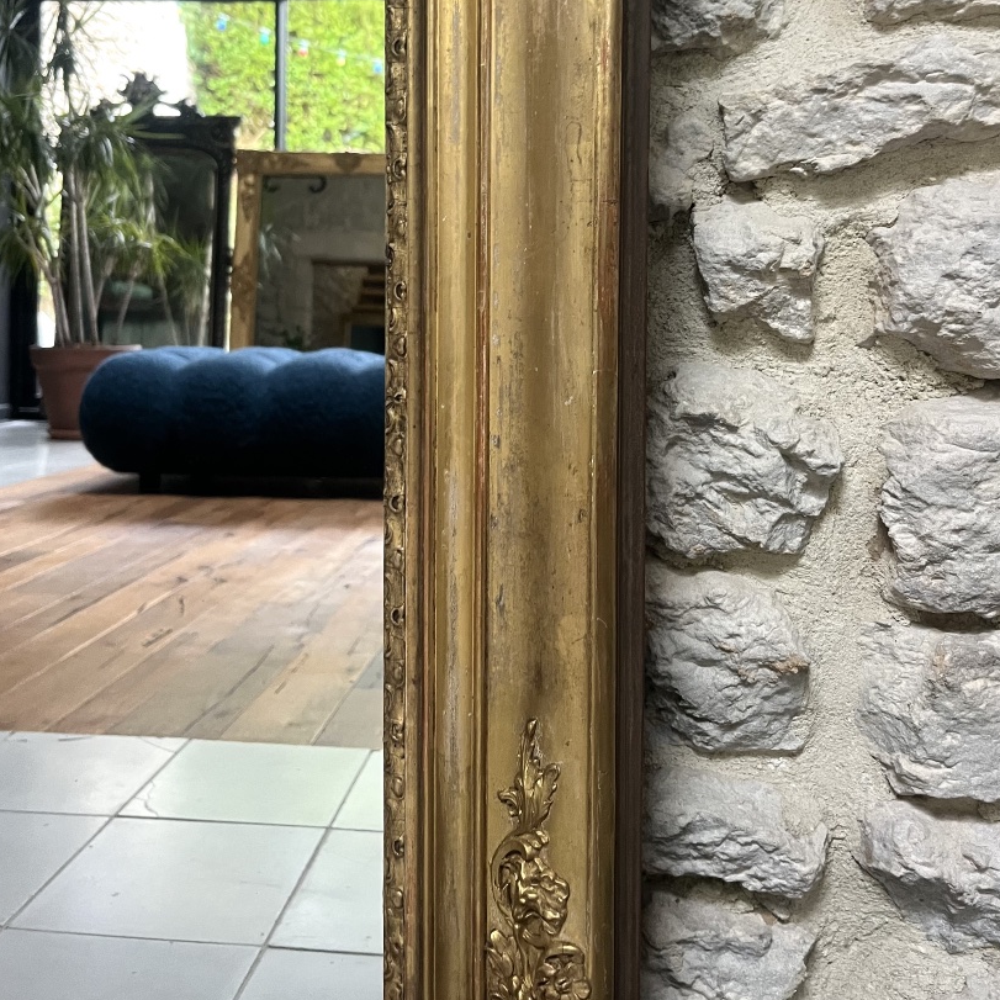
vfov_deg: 47.7
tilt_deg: -4.4
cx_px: 523
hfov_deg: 48.4
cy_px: 335
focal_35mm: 34
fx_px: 1111
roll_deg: -0.5
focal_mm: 5.1
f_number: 1.6
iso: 320
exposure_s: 1/60
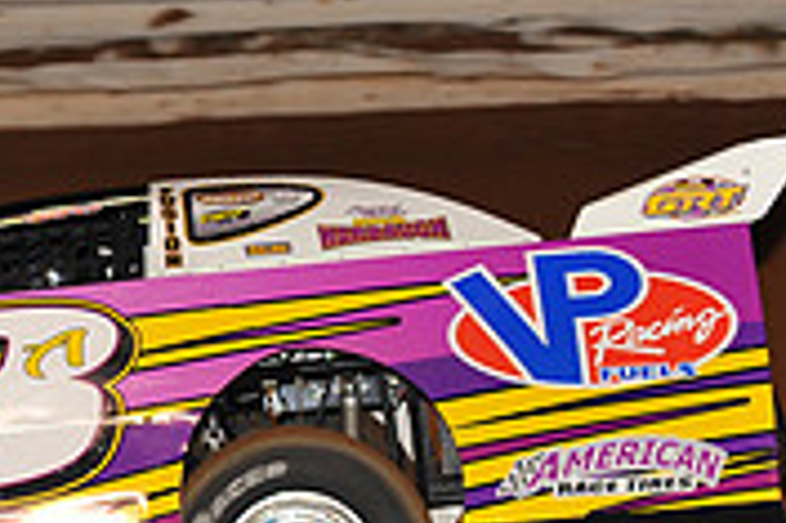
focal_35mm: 370
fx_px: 8071
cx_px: -219
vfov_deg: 3.7
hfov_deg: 5.5
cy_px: 429
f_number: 5.6
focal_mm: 112
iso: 500
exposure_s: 1/250
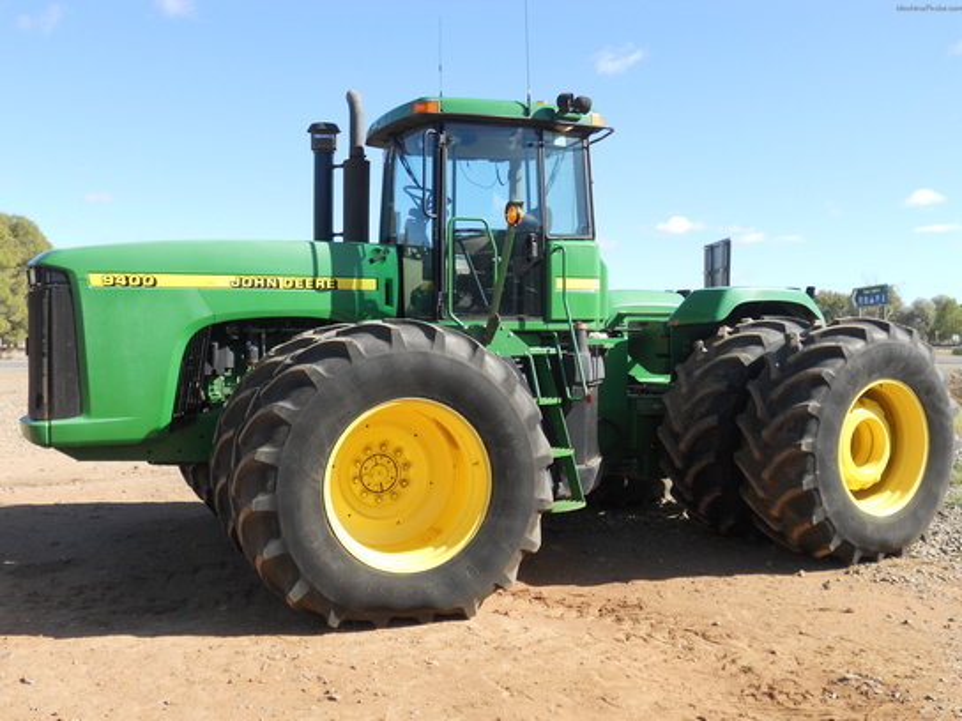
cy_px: 360
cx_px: 481
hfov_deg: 49.0
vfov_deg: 37.7
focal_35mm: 38
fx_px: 1056
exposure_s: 1/400
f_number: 3.9
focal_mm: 6.9
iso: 80
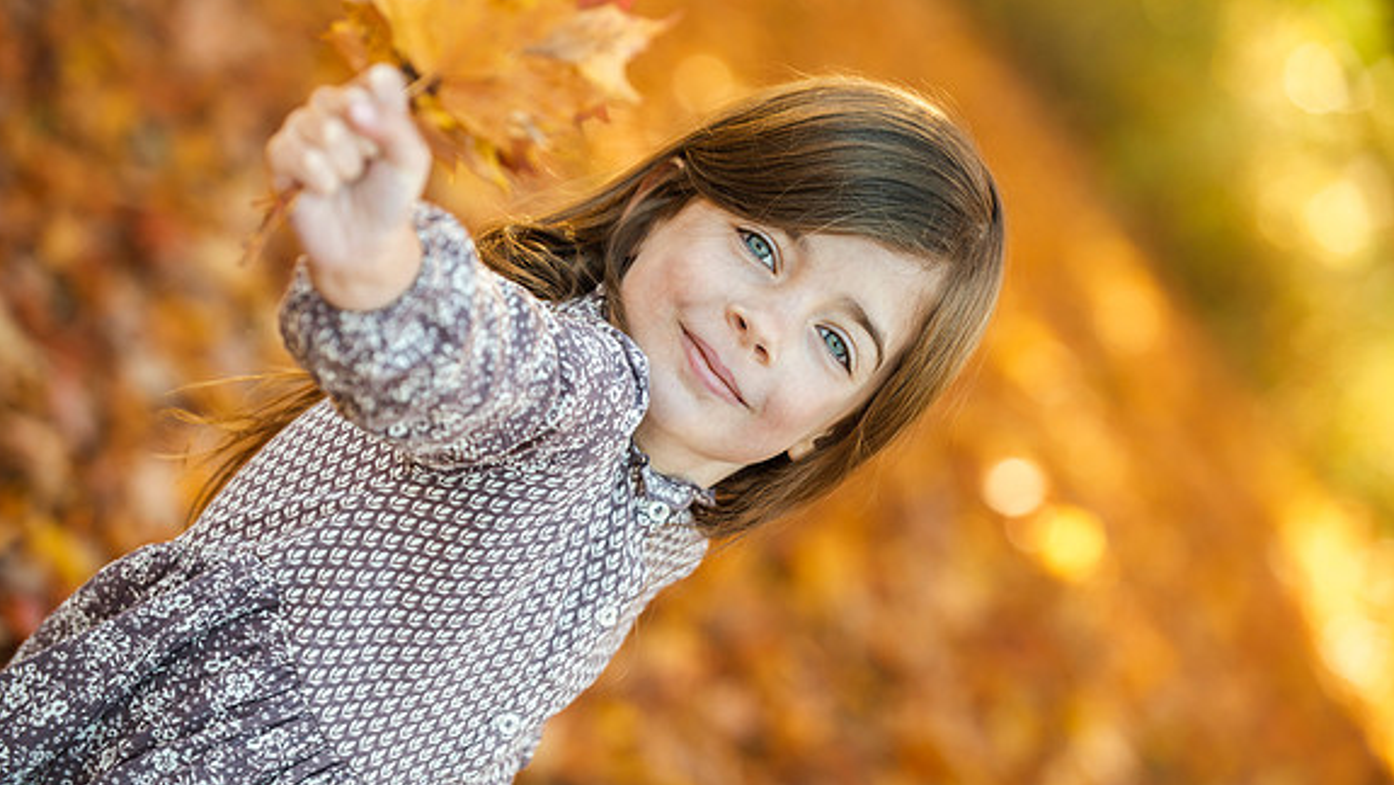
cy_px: 372
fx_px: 4881
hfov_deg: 16.3
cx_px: 693
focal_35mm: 132
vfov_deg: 9.2
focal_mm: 125
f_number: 4
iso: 500
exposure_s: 1/320
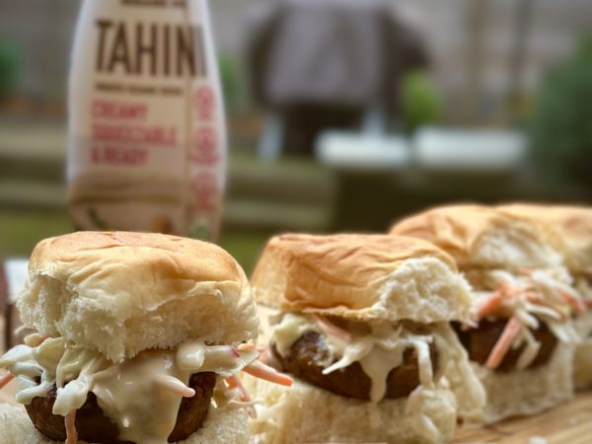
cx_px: 296
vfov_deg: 30.3
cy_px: 222
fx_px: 821
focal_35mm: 48
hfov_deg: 39.7
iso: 80
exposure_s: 1/571
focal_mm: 6.86
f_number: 1.78
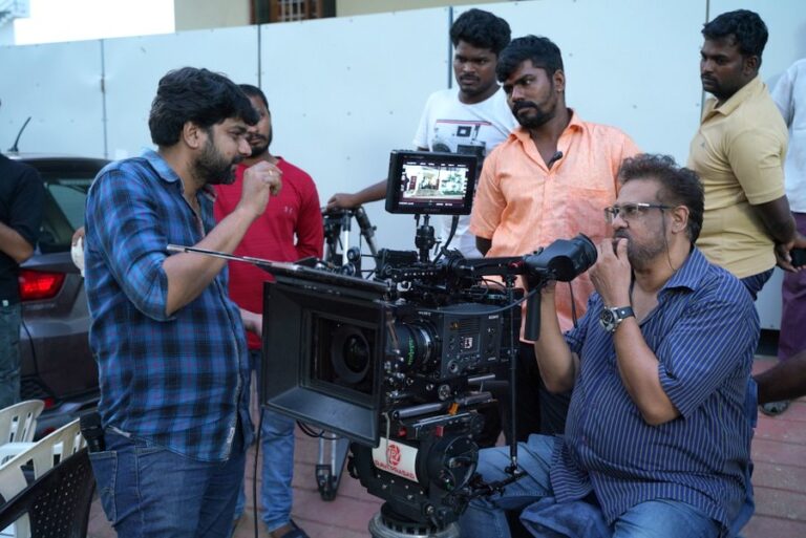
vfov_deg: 34.3
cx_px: 403
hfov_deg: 49.5
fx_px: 874
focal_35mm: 39
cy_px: 269
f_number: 3.5
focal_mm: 39
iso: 400
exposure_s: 1/60
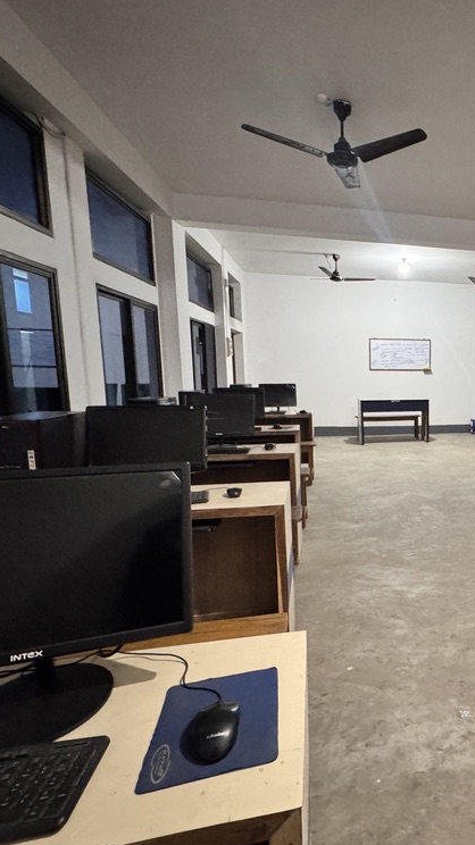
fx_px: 471
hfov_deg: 47.1
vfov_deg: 83.8
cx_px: 444
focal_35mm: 21
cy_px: 433
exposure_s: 1/50
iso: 800
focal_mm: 2.22
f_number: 2.2
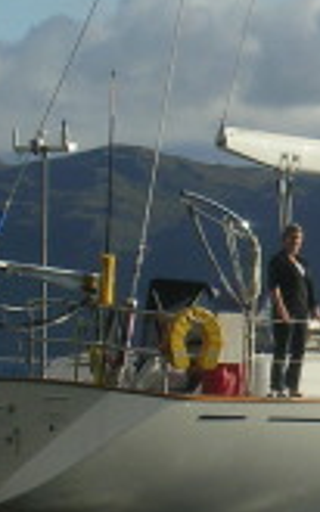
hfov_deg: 3.5
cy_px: 214
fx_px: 5279
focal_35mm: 378
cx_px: 506
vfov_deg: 5.6
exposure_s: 1/700
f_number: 4.9
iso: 50
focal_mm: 17.4
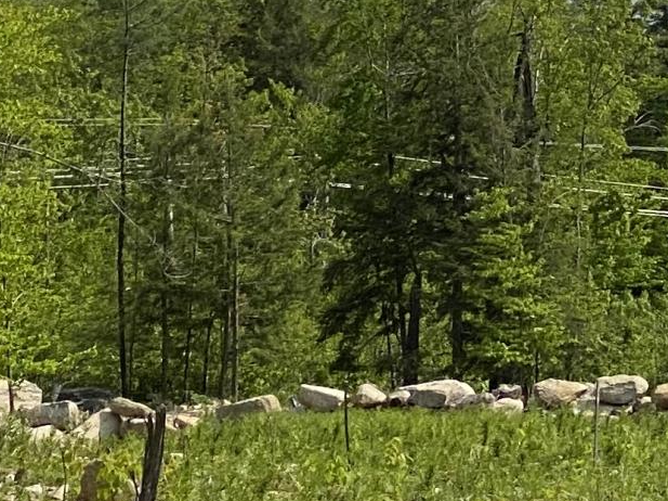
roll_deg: +1.1
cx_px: 1141
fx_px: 4879
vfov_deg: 5.8
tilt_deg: +0.7
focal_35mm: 253
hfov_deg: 7.6
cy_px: -329
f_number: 2
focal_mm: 6
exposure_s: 1/3984
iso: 25
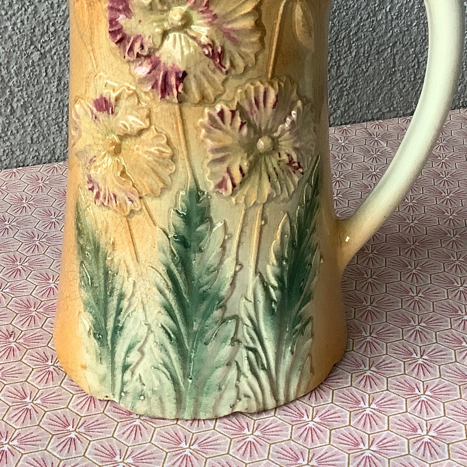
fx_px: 946
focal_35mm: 62
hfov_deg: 27.7
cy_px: 107
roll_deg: +0.3
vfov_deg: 27.3
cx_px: 231
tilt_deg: -19.1
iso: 80
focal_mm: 3.3
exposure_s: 1/50
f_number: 2.4
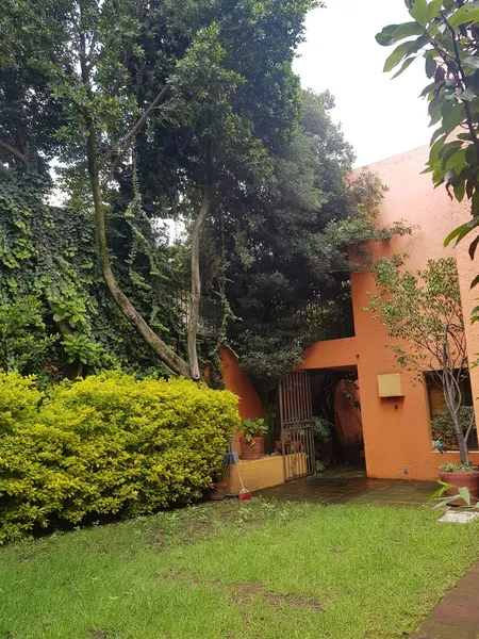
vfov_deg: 67.3
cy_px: 320
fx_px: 480
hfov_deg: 53.1
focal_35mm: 26
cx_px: 240
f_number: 1.7
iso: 40
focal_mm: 4.3
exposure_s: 1/298
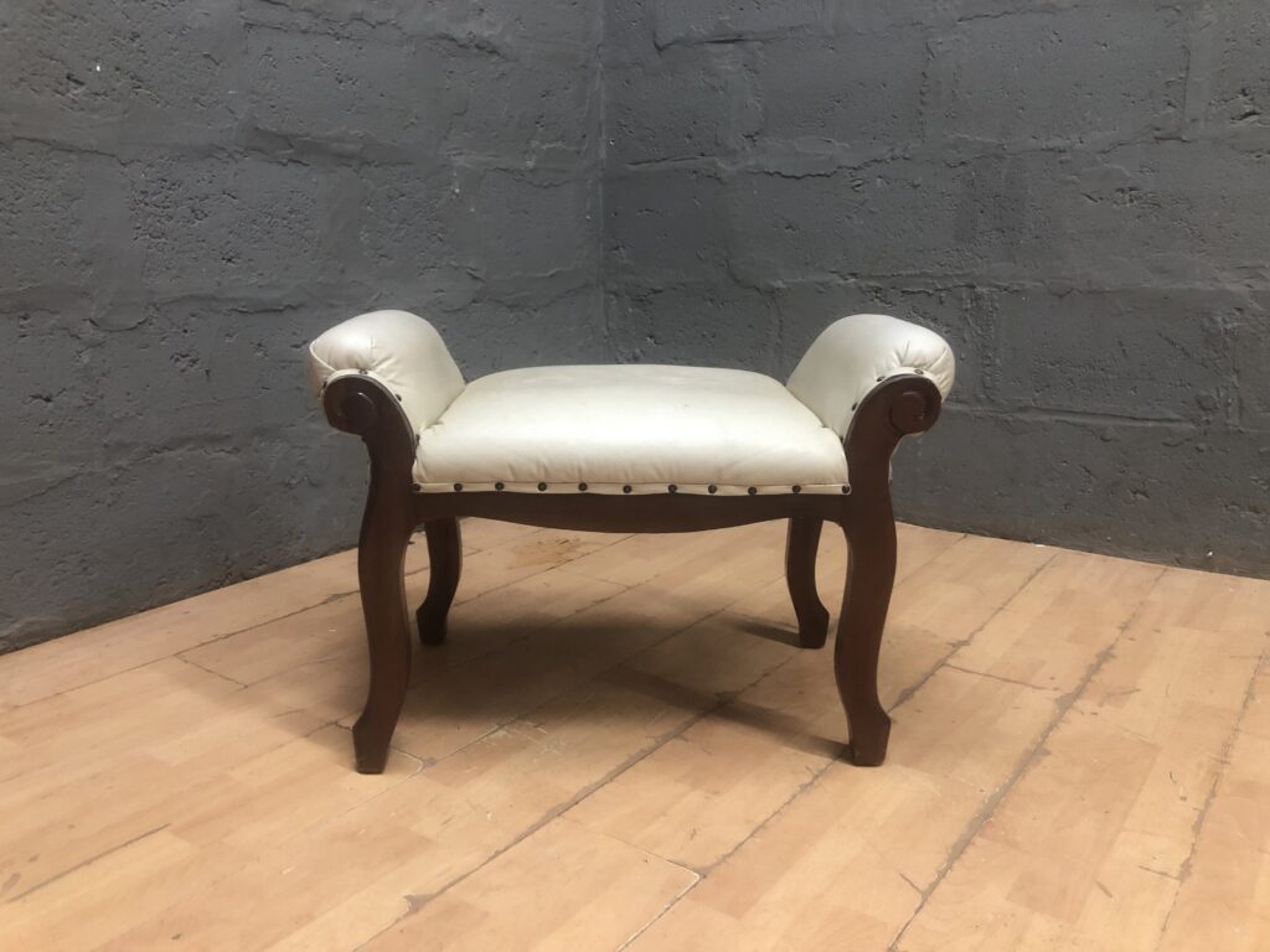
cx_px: 635
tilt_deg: -12.6
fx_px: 1027
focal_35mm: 28
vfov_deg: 49.7
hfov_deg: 63.4
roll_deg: +0.0
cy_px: 476
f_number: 1.8
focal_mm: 3.99
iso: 100
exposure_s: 1/17
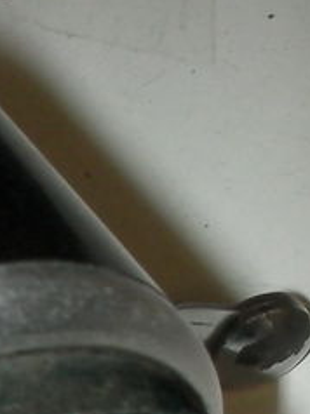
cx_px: -204
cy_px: 564
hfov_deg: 8.9
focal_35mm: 160
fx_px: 1914
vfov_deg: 12.0
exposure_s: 1/30
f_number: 5.6
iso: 200
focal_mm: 6.3
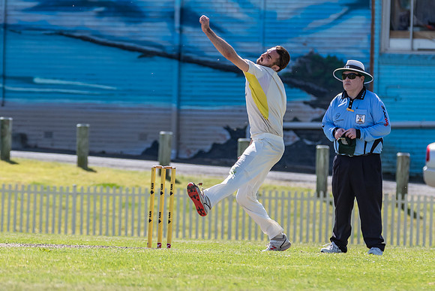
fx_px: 8189
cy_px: 138
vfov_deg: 2.0
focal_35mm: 678
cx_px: 250
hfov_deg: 3.0
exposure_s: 1/2000
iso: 640
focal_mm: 320
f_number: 7.1
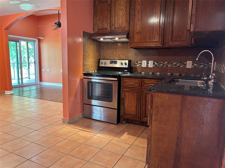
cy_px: 84
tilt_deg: -8.3
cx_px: 112
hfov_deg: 67.3
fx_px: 169
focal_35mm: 26
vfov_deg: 53.1
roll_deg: -0.8
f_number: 1.5
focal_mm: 5.7
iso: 200
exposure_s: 1/60
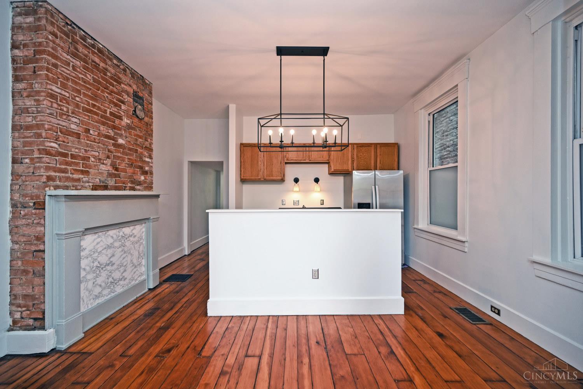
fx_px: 227
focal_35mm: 14
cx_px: 292
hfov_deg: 104.3
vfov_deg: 81.2
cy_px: 194
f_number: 4
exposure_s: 1/60
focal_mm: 14
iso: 320
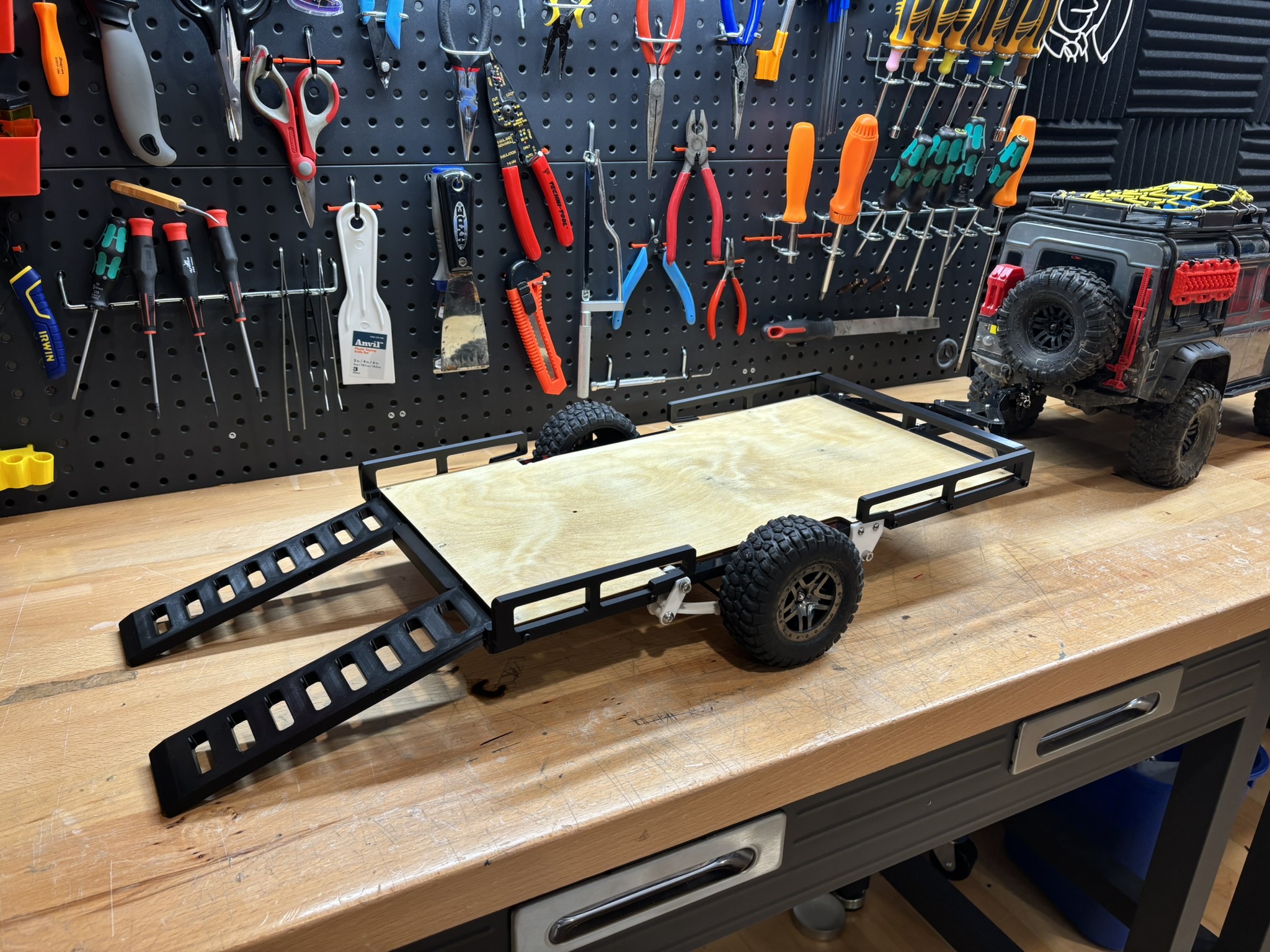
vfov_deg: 53.1
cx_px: 635
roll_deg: -2.1
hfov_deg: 67.3
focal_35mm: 26
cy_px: 476
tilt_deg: -23.0
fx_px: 954
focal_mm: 5.96
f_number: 1.6
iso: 64
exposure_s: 1/60
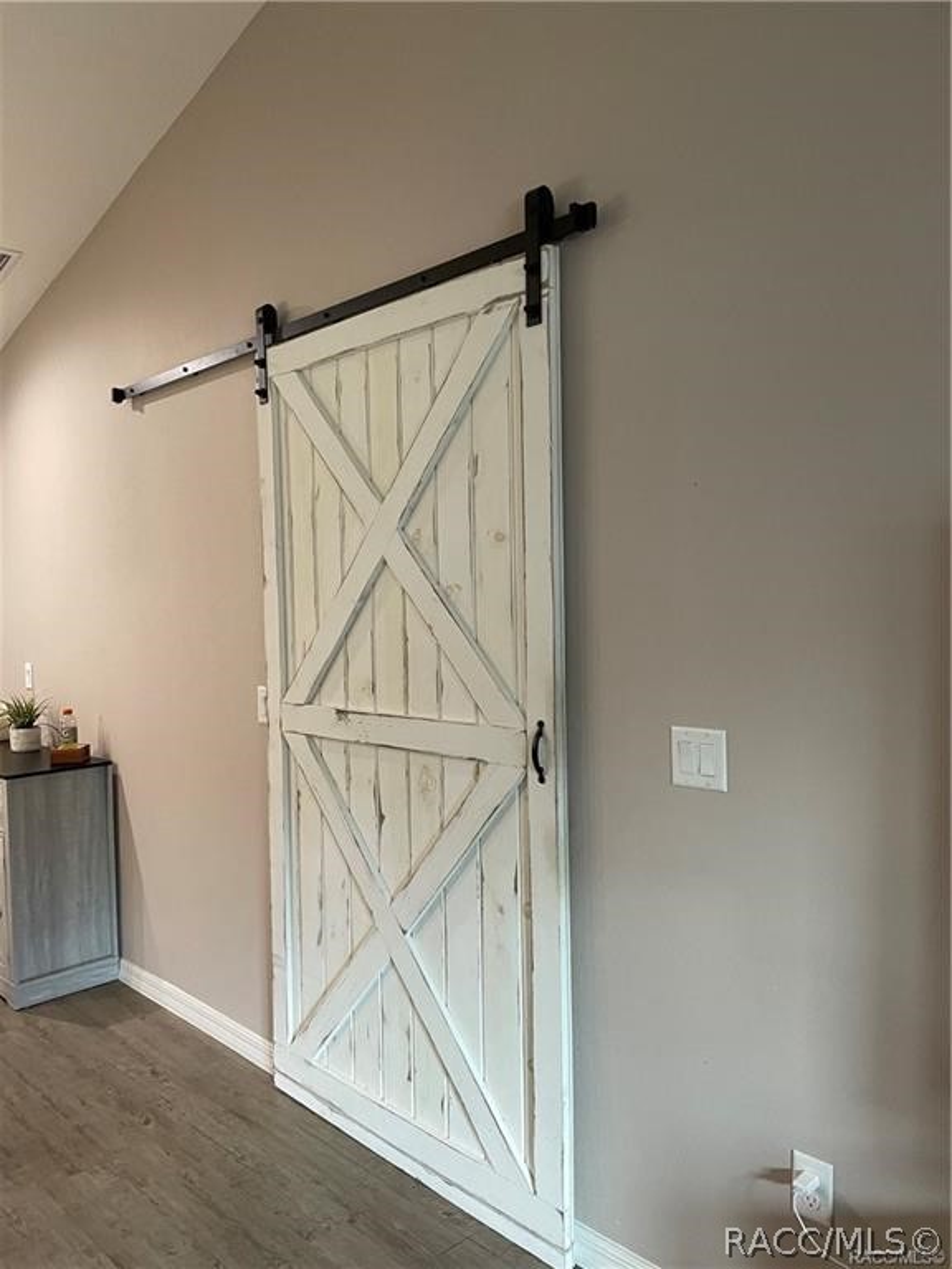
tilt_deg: -2.3
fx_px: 953
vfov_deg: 67.3
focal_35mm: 26
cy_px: 634
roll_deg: +3.0
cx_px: 476
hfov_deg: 53.1
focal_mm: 4.2
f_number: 1.6
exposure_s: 1/60
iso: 160
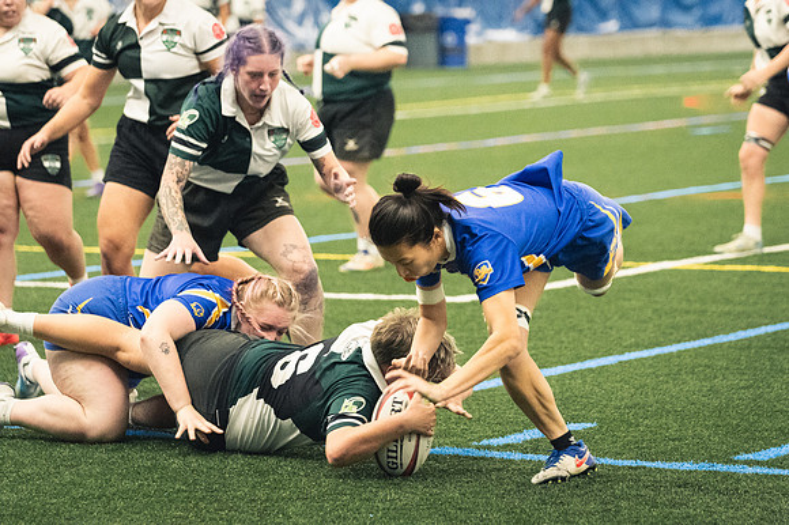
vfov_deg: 7.6
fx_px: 3943
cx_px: 394
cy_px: 262
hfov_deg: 11.4
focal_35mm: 180
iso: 12800
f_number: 2.8
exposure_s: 1/500
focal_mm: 120
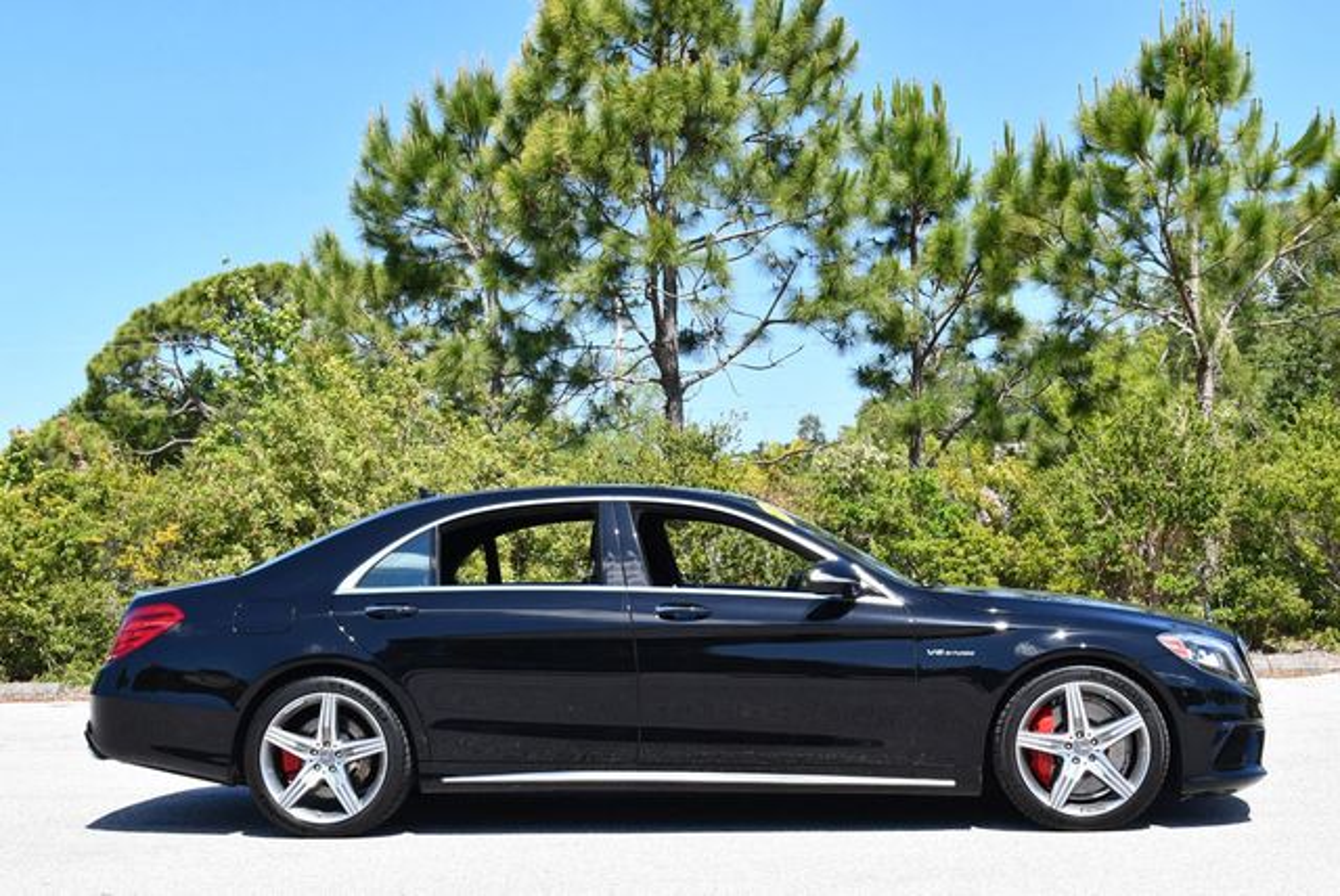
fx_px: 1937
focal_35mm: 52
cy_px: 448
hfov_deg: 38.2
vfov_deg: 26.0
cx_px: 670
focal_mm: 26
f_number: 8
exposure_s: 1/250
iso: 200
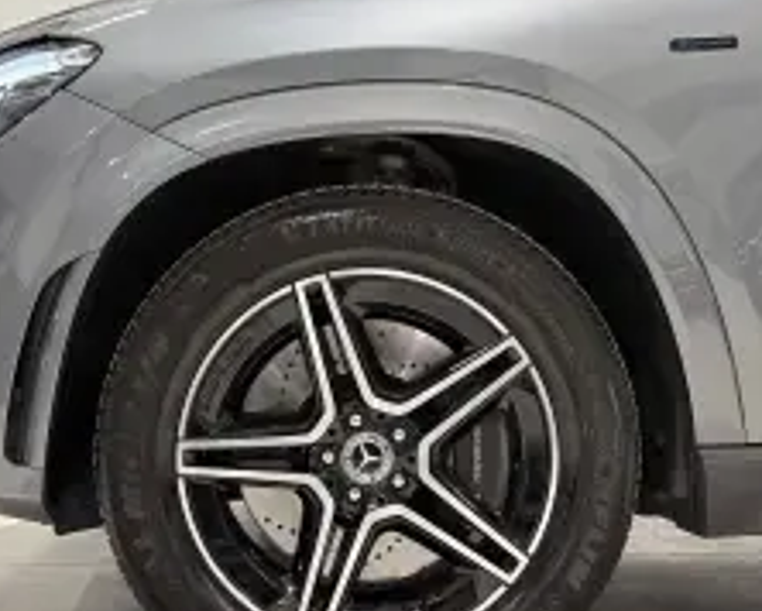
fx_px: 858
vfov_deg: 39.1
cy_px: 357
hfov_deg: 47.9
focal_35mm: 38
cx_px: 360
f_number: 1.78
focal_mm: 6.76
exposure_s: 1/50
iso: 200
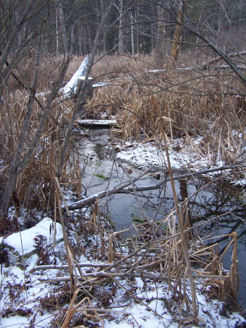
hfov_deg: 37.7
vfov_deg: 49.0
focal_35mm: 38
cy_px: 164
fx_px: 360
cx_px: 123
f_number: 2.8
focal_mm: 6.3
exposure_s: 1/400
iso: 400
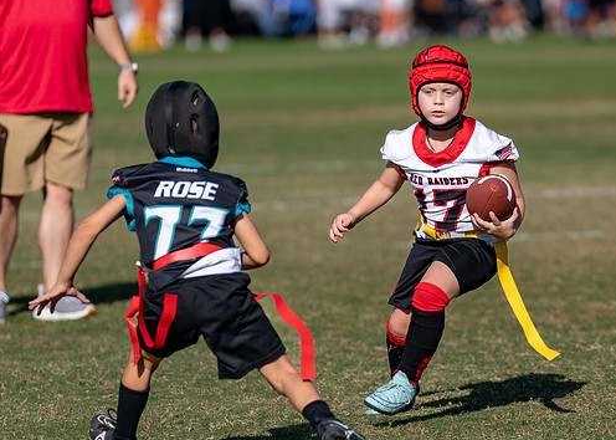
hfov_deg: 4.5
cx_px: 461
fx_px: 7906
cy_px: 285
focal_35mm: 452
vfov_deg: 3.2
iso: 100
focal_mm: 200
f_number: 2.8
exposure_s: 1/2500
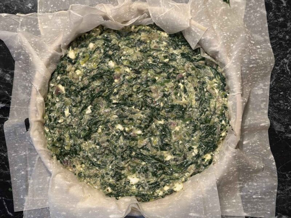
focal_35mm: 48
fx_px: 404
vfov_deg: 30.3
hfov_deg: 39.7
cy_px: 109
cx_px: 146
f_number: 1.78
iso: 200
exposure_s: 1/50
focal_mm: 6.86
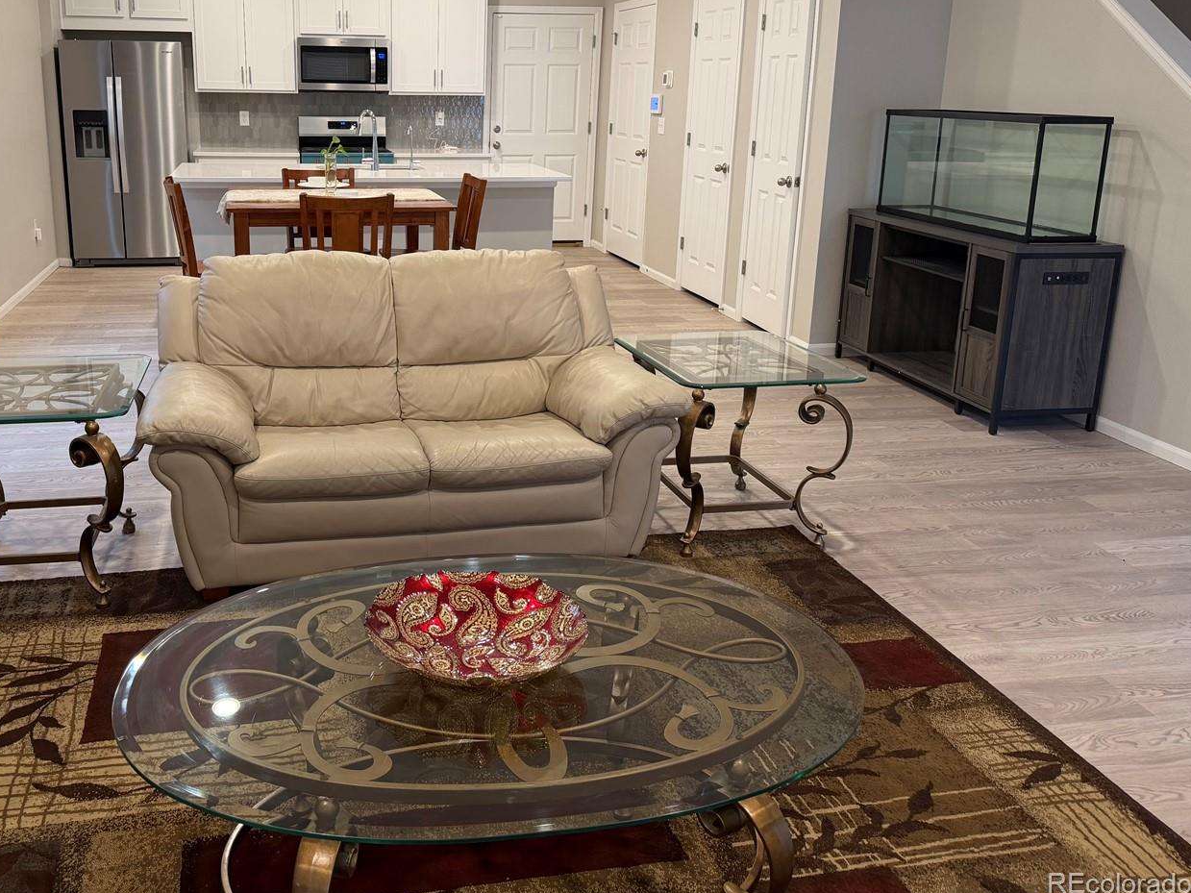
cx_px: 434
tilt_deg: -13.5
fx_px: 1066
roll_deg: -0.3
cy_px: 327
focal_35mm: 31
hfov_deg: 57.5
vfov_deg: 45.0
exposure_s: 1/60
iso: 160
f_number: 1.78
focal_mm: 6.76
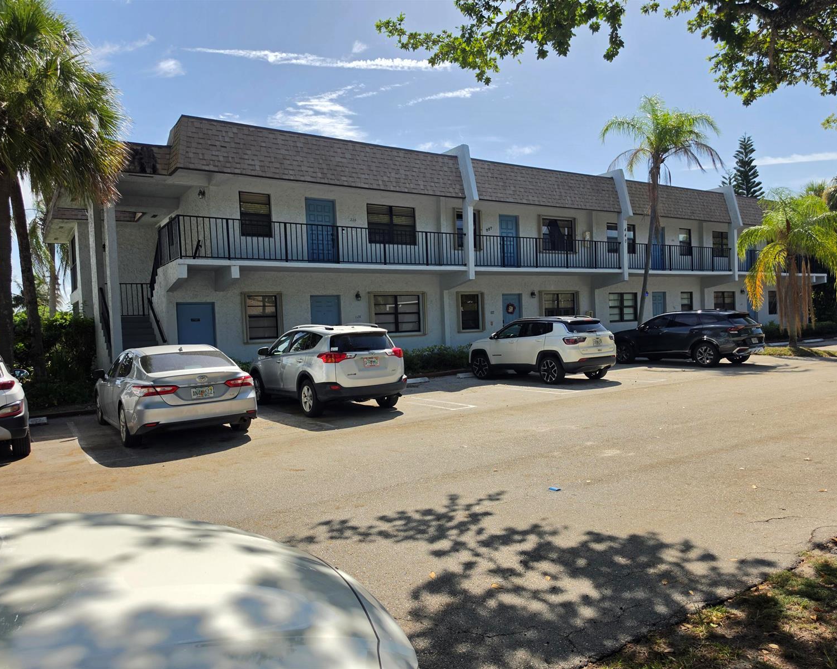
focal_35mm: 24
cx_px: 442
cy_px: 335
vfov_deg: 58.8
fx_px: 594
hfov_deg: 70.2
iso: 64
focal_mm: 6.5
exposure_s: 1/5955
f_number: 1.4
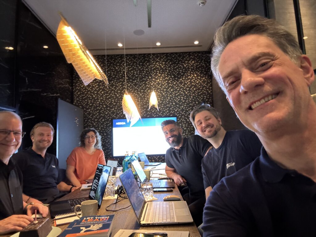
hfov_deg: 73.9
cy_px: 118
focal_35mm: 23
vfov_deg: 58.9
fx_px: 210
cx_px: 158
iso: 800
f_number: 1.9
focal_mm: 2.69
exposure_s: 1/15
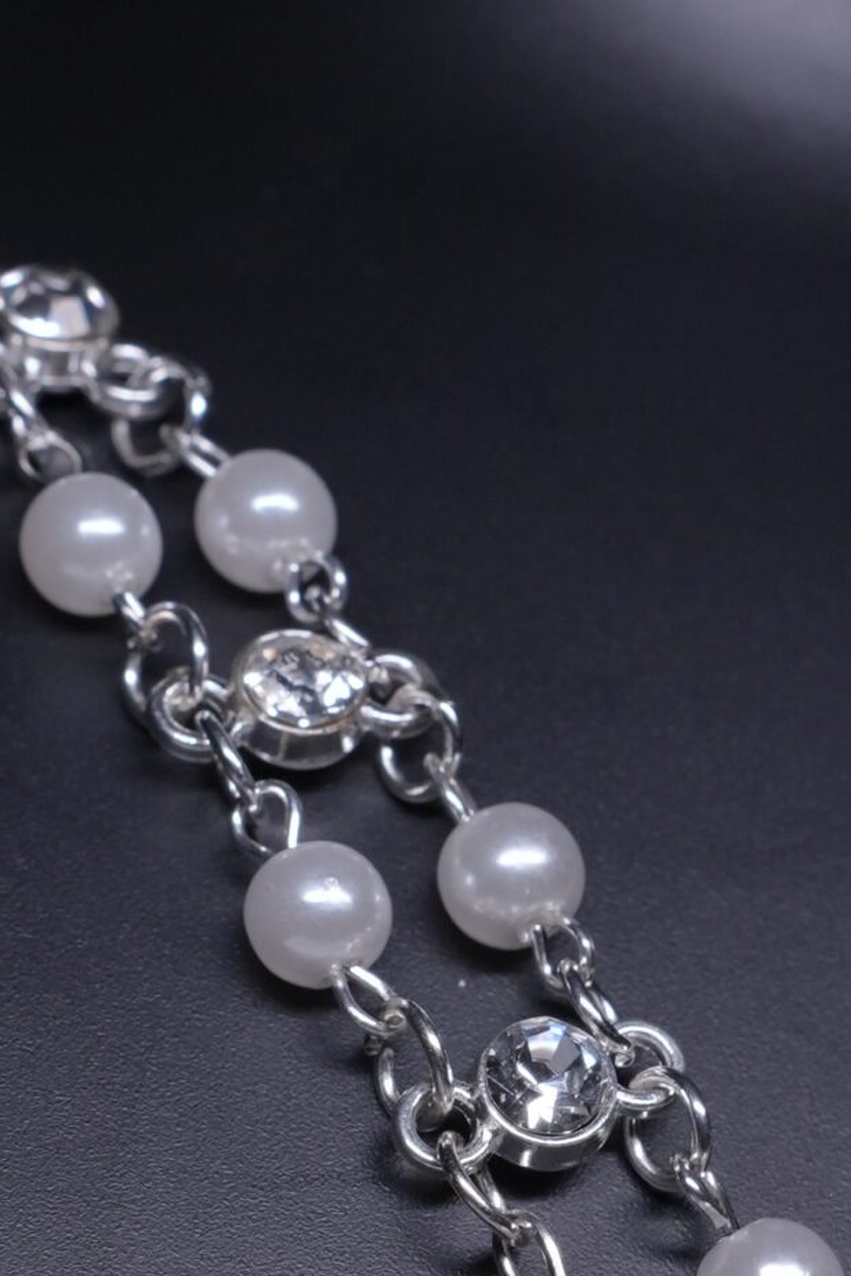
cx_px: 680
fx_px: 5106
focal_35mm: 144
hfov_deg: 9.5
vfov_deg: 14.2
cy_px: 838
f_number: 8
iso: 500
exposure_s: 1/160
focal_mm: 35
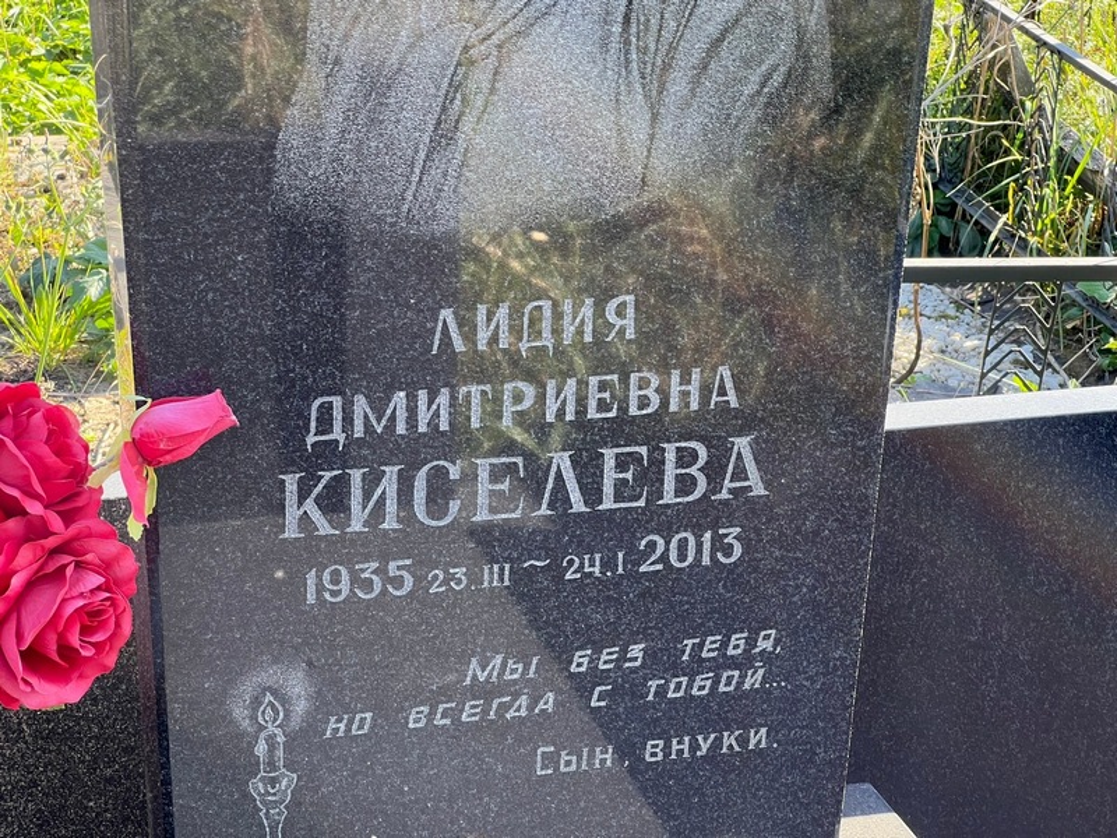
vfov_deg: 19.1
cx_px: 558
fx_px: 2485
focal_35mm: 77
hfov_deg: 25.3
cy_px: 419
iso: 50
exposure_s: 1/99
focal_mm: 9
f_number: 2.8
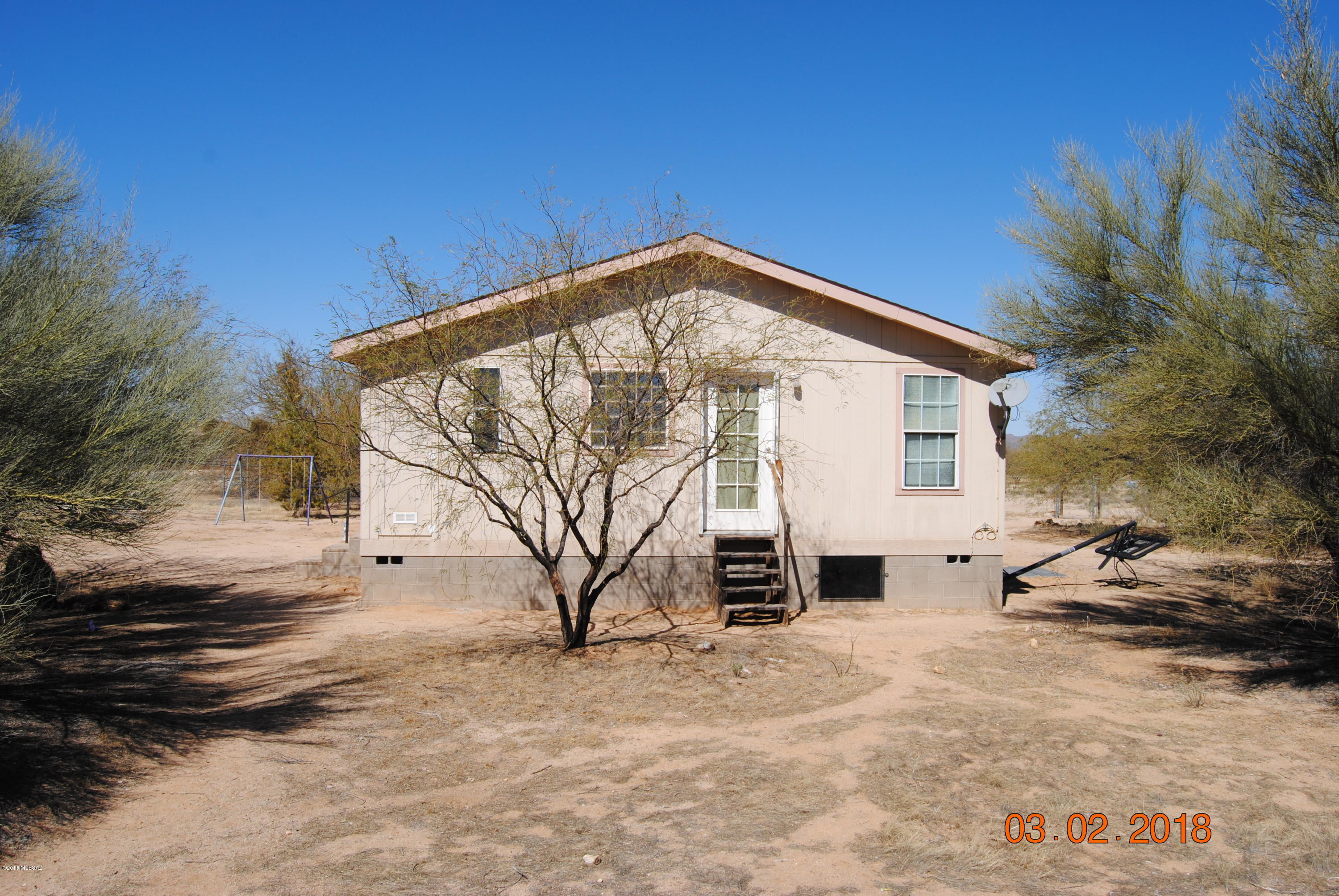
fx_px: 1005
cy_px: 448
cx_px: 670
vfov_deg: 48.0
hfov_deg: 67.3
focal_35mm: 27
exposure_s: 1/400
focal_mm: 18
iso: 100
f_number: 9
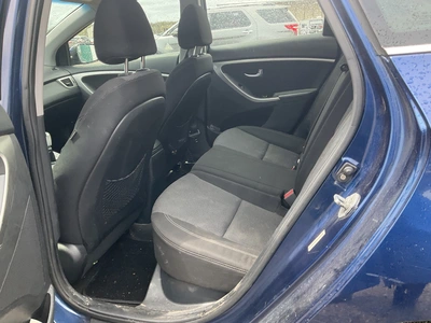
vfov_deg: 48.2
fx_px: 361
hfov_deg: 61.7
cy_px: 162
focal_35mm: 29
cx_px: 216
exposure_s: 1/165
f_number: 1.8
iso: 32
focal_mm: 3
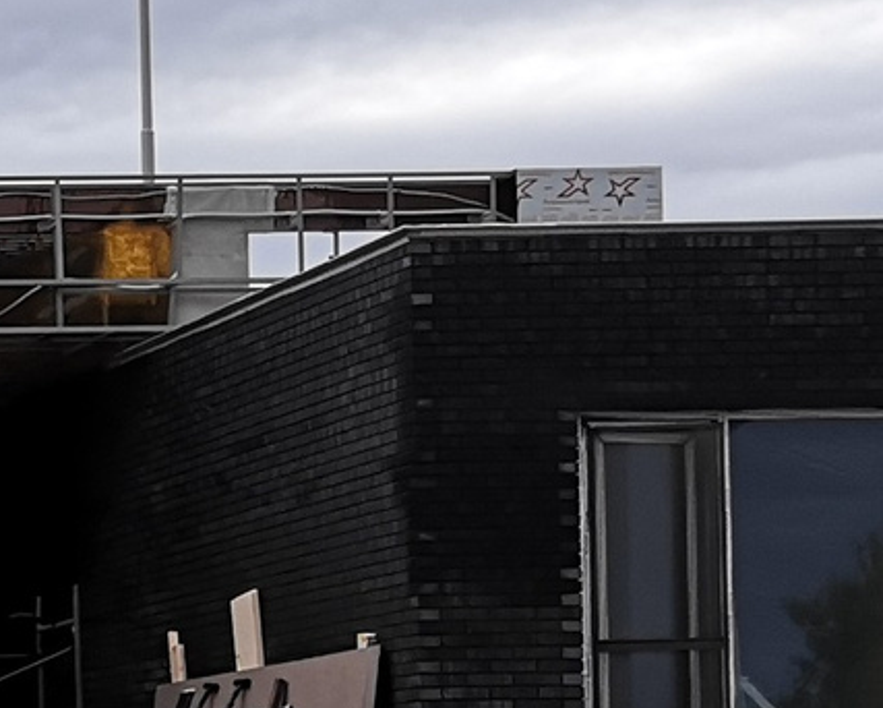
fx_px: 4131
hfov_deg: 10.4
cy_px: 783
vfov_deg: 9.7
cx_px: -1282
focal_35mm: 158
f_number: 1.8
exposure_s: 1/615
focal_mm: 3.95
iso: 50
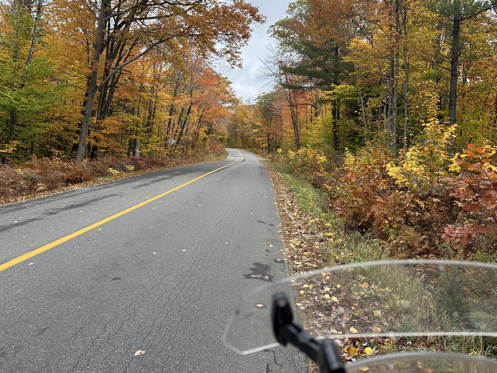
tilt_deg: +0.9
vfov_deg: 46.6
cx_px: 270
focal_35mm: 30
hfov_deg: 59.9
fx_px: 431
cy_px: 154
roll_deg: -2.9
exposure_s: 1/887
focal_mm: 6.86
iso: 80
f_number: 1.78
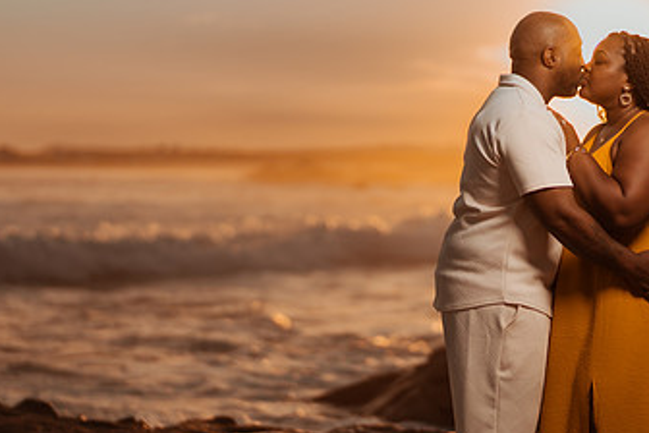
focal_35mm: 100
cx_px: 427
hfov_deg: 20.3
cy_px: 293
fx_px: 1803
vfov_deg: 13.7
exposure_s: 1/8000
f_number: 1.4
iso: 100
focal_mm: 58
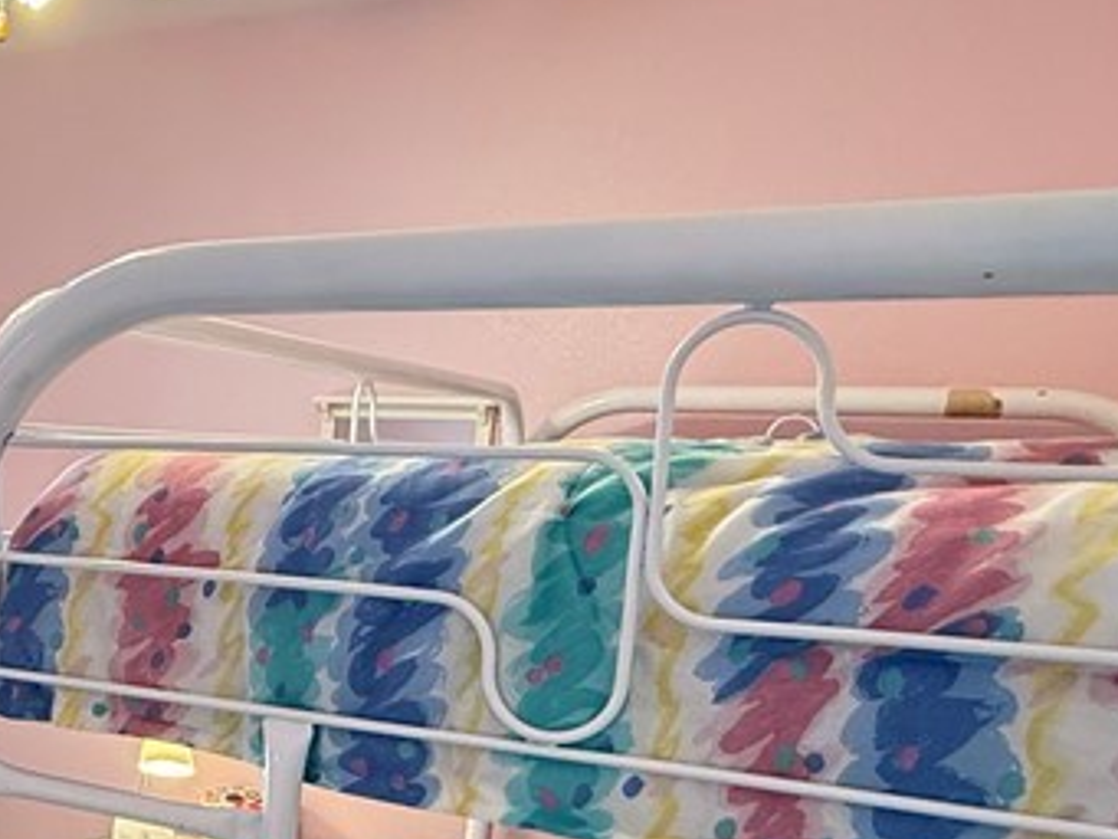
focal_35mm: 42
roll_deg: -1.9
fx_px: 1357
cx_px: -16
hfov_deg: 39.2
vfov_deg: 33.3
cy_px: 682
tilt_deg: -9.2
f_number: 2.2
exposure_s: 1/120
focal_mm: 2.22
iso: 500
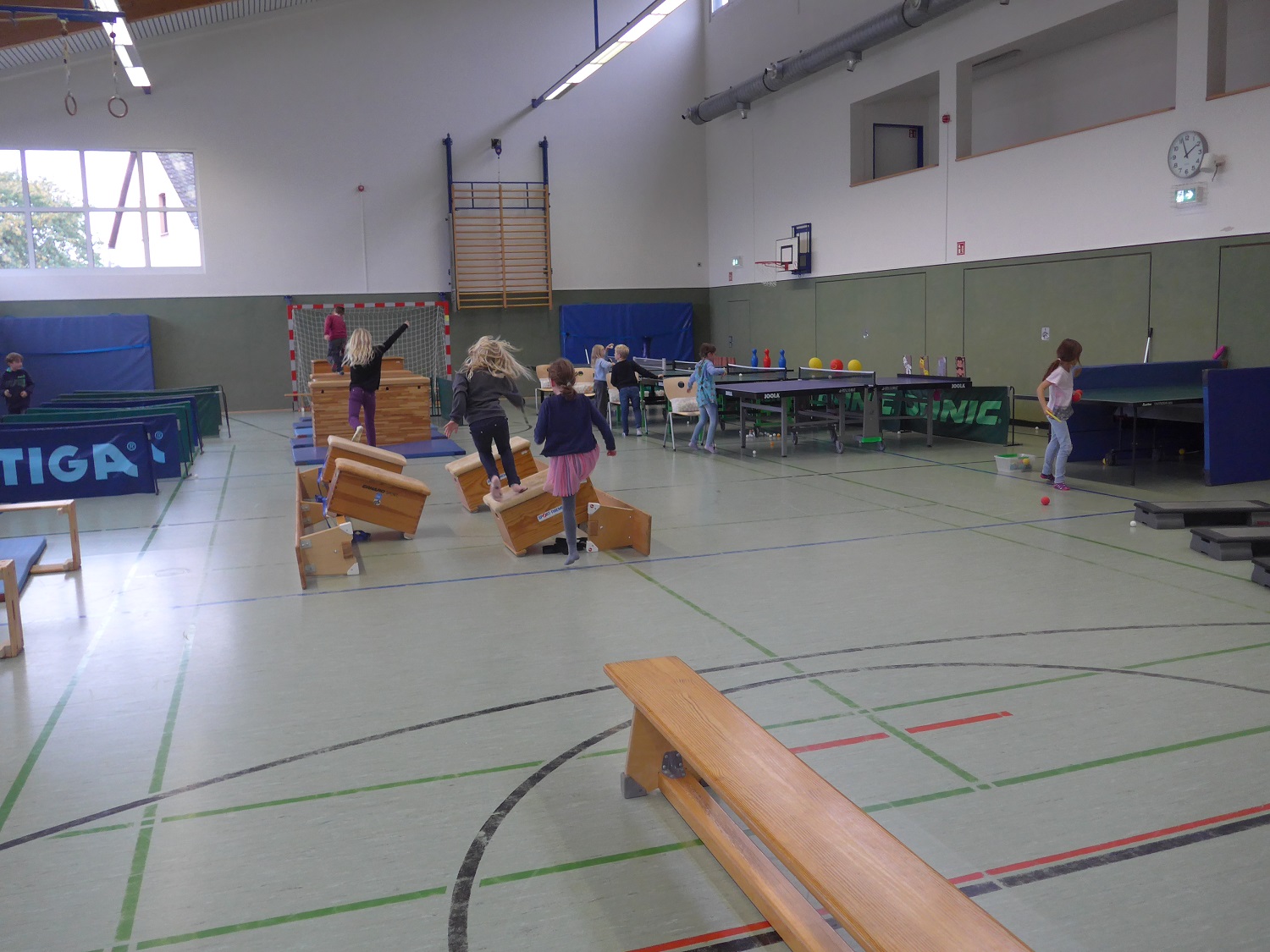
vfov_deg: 48.2
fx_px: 1064
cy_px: 476
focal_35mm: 29
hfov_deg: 61.7
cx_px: 635
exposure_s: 1/125
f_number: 2
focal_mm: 6
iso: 250
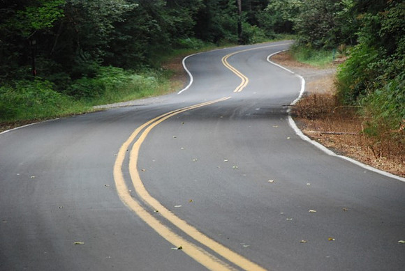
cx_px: 202
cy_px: 136
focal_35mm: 202
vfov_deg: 6.8
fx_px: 2282
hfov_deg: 10.1
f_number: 5.6
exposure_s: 1/250
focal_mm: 135
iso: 1600
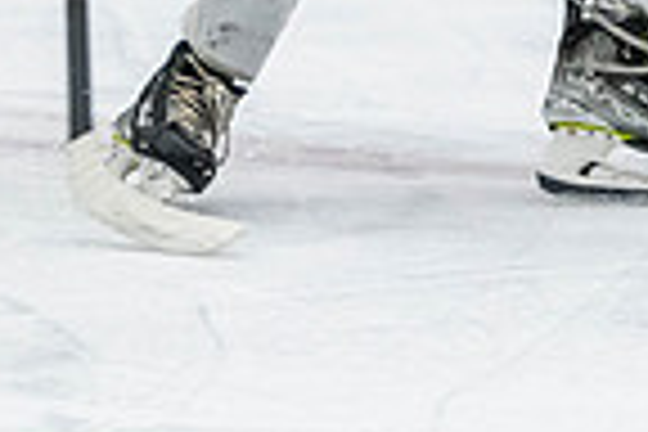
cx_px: -485
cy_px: -322
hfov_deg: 2.7
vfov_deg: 1.8
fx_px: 13769
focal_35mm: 765
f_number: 2.8
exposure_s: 1/640
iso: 2500
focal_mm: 155
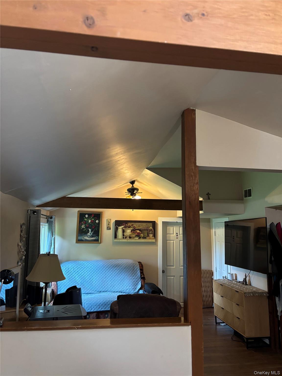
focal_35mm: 26
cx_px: 141
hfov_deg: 53.1
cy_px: 188
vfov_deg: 67.3
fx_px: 282
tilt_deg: +8.2
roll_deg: -2.0
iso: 500
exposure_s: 1/40
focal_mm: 5.96
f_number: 1.6
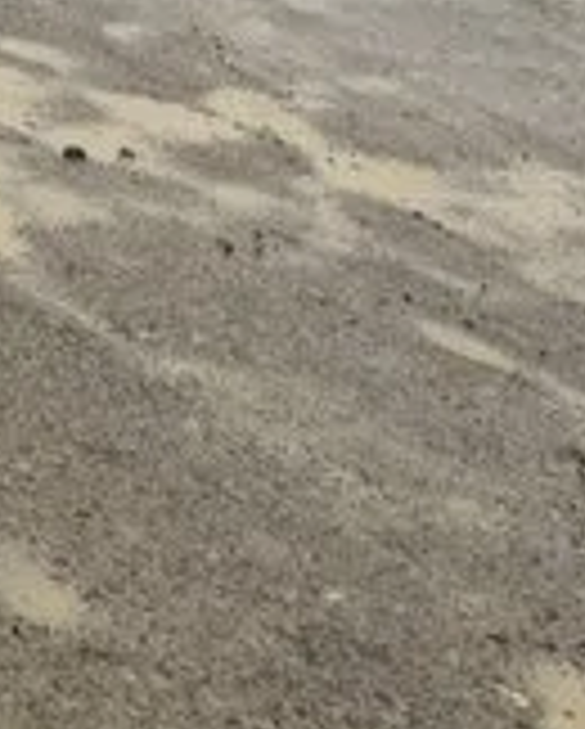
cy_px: -410
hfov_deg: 12.1
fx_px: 2247
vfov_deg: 16.5
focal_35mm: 104
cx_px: -792
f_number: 1.78
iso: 80
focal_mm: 6.76
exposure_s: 1/1637
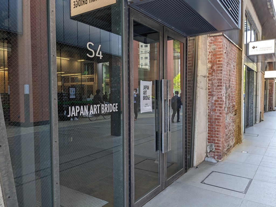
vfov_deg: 51.4
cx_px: 138
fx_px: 215
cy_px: 104
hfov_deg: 65.3
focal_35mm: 27
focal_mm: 4.38
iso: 61
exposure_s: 1/99.9
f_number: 1.73
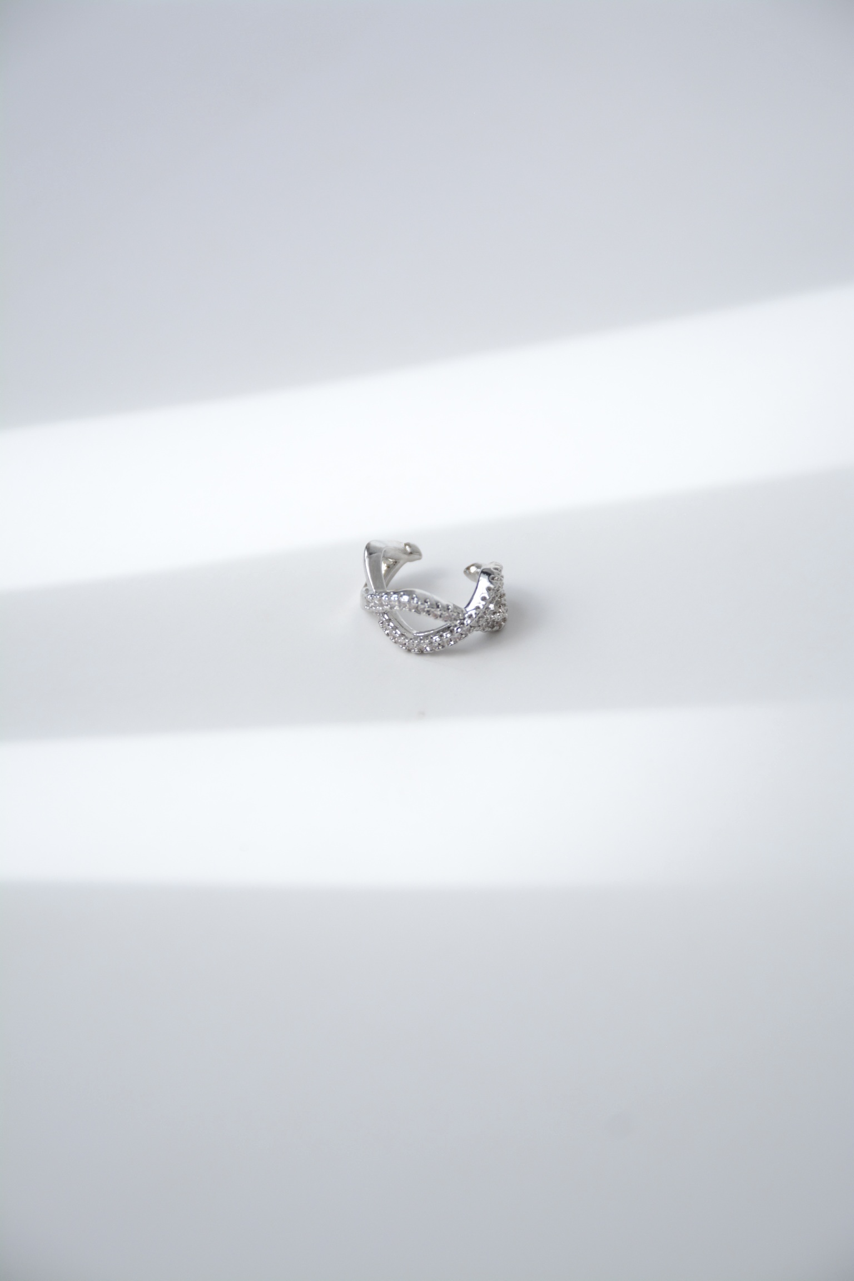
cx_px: 427
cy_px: 640
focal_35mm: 142
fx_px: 5070
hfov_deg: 9.6
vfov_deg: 14.4
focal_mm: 95
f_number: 7.1
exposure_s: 1/800
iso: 500
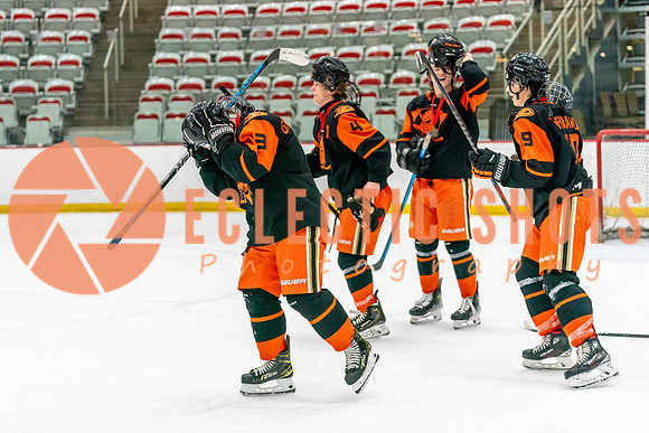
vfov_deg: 17.6
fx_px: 1399
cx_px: 289
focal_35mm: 78
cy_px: 193
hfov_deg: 26.1
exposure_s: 1/1250
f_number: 2.8
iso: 3200
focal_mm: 70
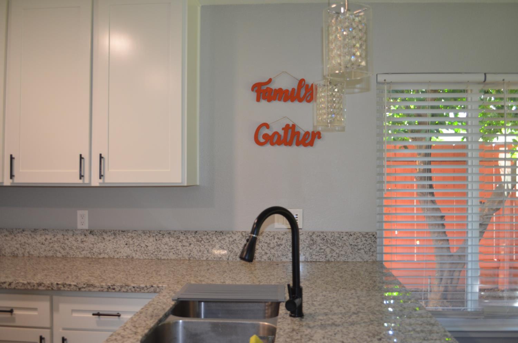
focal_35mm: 33
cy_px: 172
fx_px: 474
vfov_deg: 39.8
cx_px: 259
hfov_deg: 57.3
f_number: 4
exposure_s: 1/60
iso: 800
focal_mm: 22
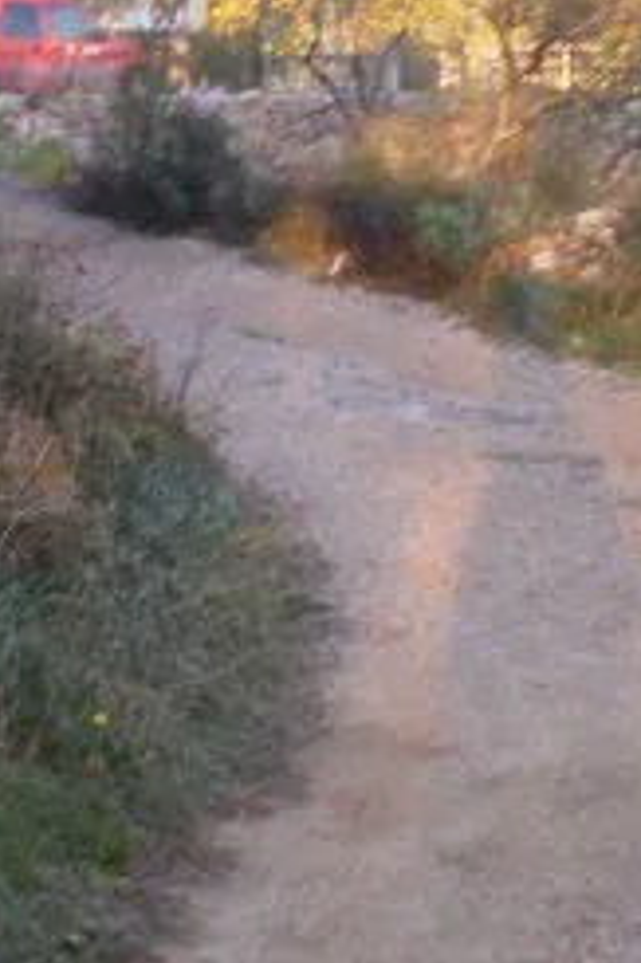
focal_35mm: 98
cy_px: 244
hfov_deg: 13.9
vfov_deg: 20.7
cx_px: 208
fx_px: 2621
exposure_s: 1/60
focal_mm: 6.3
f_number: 3.1
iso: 64
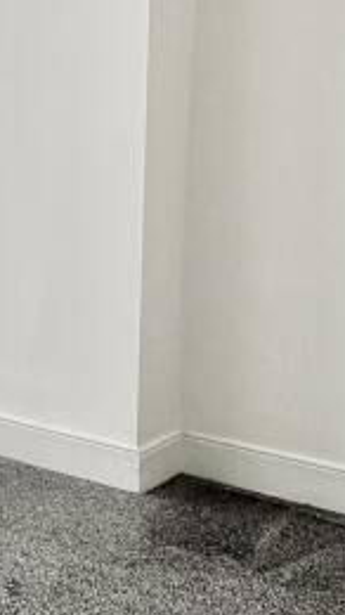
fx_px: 977
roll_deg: -1.0
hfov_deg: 16.3
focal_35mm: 60
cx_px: -307
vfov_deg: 34.1
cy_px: 147
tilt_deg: -1.8
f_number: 2.2
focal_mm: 2.22
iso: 160
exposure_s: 1/121
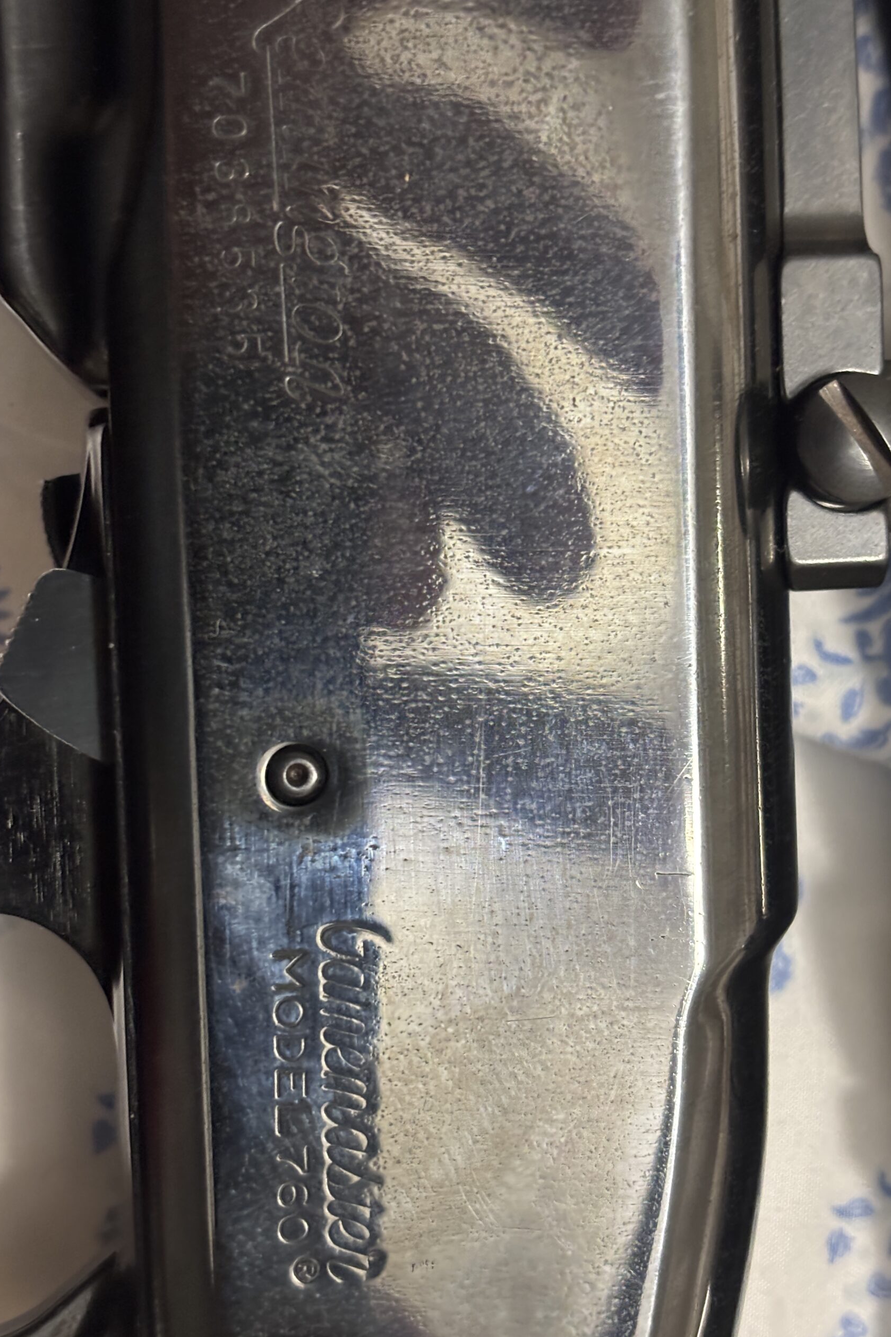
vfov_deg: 36.2
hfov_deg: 24.6
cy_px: 670
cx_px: 429
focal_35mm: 55
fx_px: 2042
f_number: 1.6
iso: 400
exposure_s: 1/30
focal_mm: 5.96
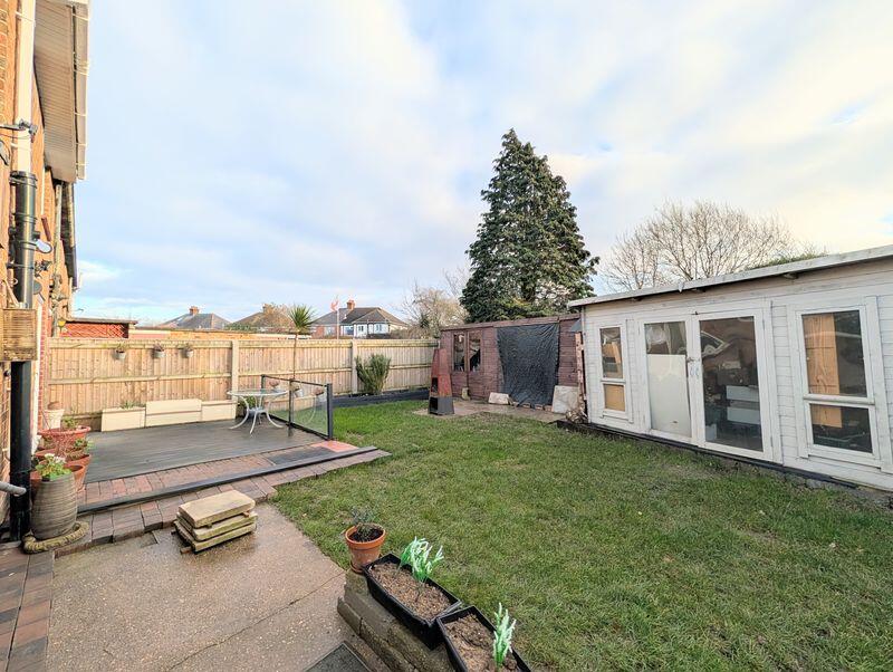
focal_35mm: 12
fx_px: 310
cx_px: 446
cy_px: 336
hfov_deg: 110.5
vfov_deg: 94.6
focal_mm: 2.02
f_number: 1.7
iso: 45
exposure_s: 1/1065
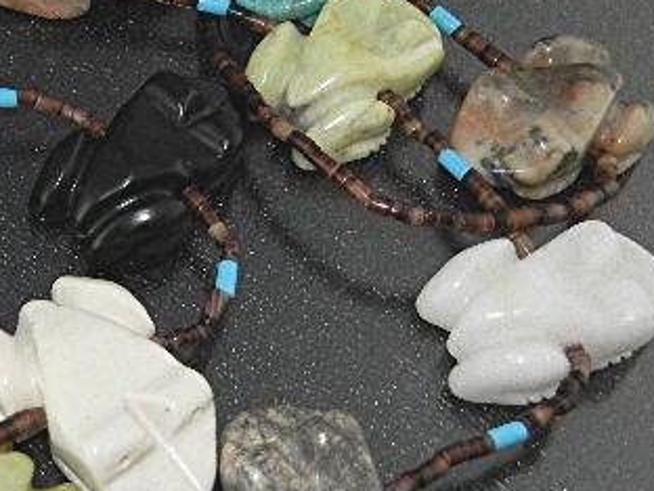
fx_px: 1511
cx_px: 80
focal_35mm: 80
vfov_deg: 18.4
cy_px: 243
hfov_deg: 23.8
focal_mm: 7.1
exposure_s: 1/30
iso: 800
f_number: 7.4
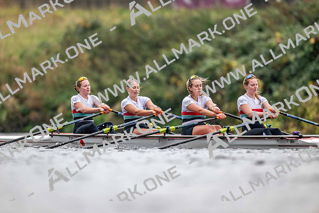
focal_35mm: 600
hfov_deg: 3.4
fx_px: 5318
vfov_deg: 2.3
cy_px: 106
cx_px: 160
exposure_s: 1/2500
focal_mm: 600
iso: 2800
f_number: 4
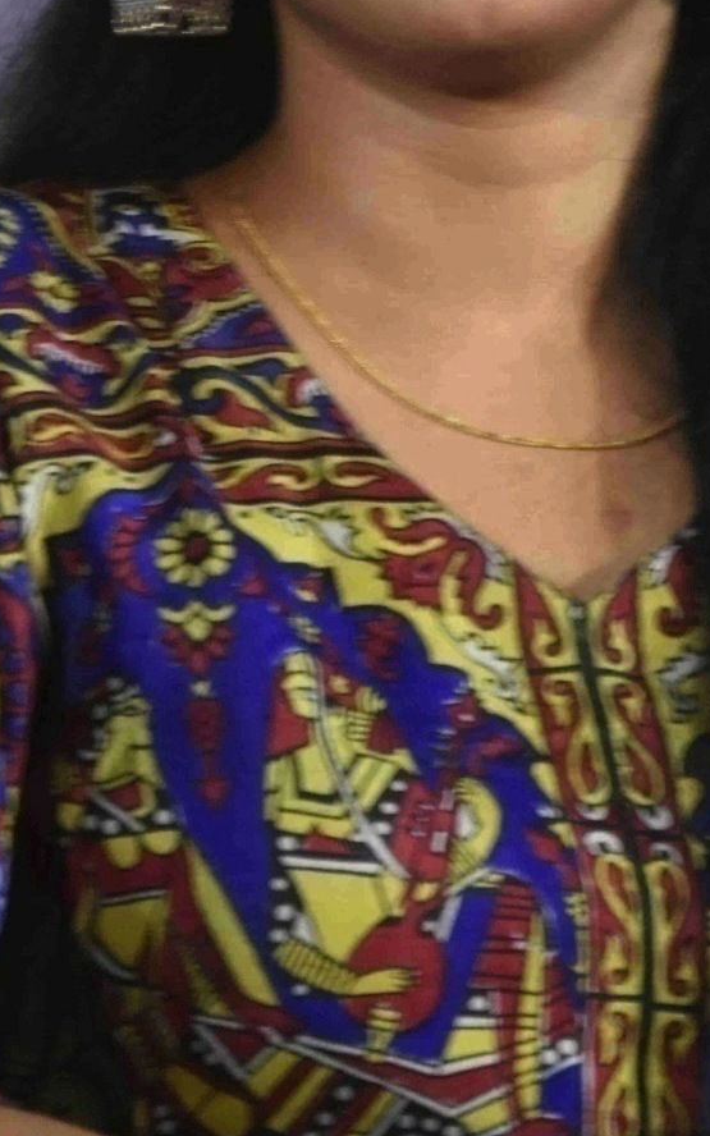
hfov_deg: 2.1
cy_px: 317
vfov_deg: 3.4
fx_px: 19230
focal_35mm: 621
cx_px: 371
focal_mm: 185
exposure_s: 1/100
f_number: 5.6
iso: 2500
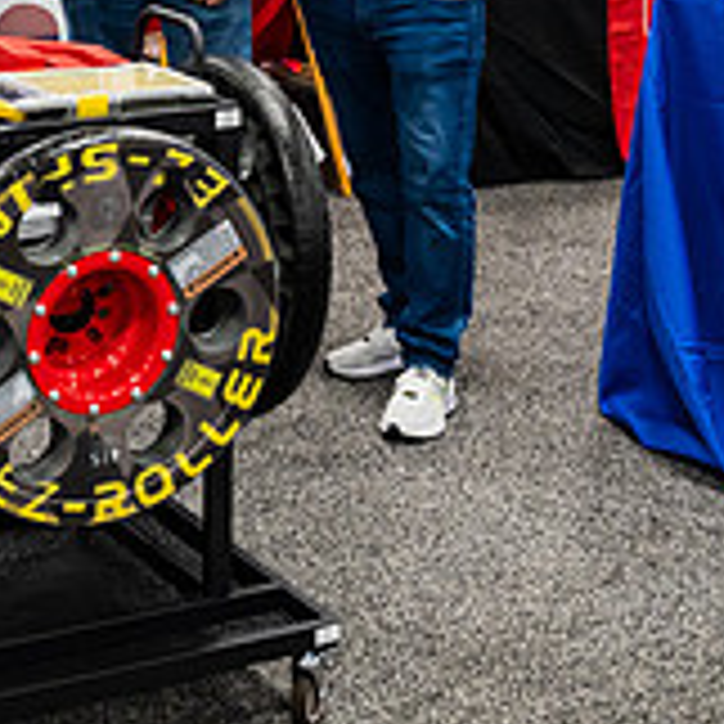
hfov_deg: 17.6
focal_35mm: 96
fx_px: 2272
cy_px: -146
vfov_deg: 17.3
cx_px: -21
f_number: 4
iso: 3200
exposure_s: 1/200
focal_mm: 29.5
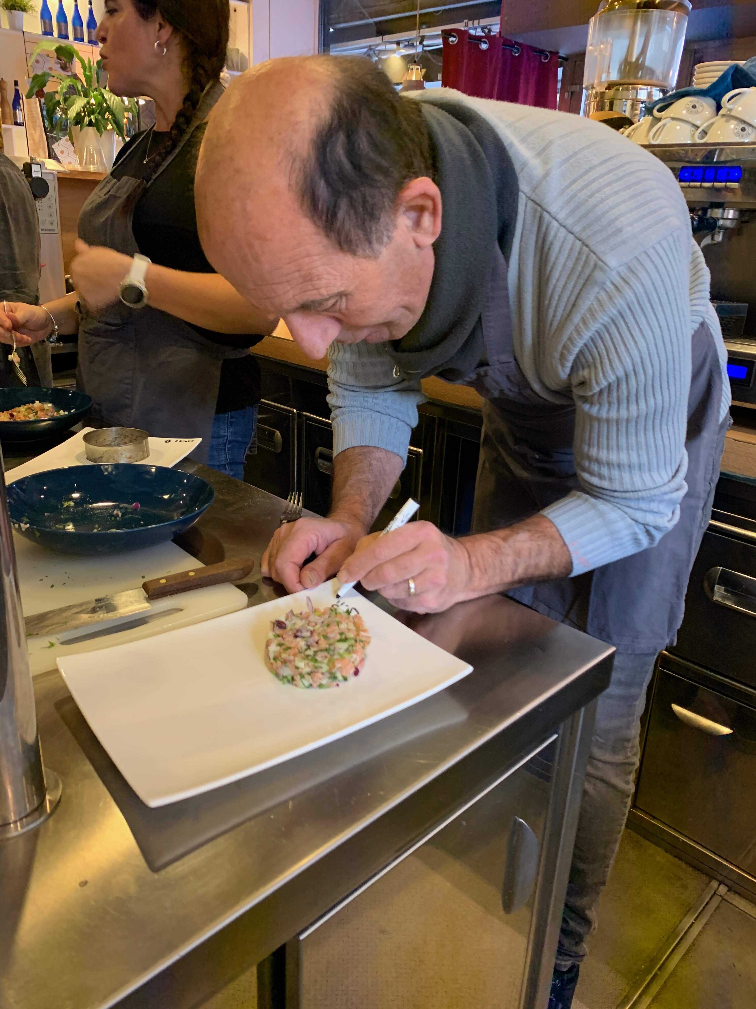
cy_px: 504
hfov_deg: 53.1
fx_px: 757
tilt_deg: -19.5
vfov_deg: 67.3
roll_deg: -1.8
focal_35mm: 26
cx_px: 378
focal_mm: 4.25
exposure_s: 1/33
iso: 250
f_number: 1.8
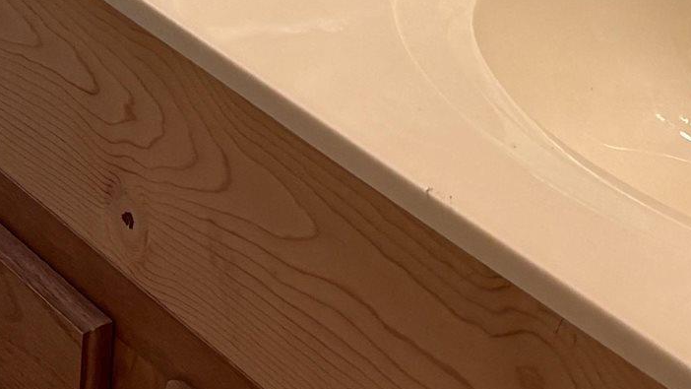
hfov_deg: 17.3
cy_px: -636
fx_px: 2272
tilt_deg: -9.6
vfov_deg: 8.6
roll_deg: -3.5
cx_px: 388
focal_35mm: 124
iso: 125
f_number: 1.6
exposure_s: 1/60
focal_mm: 5.96
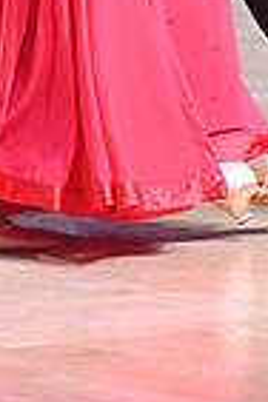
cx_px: -21
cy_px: -262
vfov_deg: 4.5
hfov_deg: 3.0
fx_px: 5069
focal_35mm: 454
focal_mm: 110
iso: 2000
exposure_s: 1/250
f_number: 4
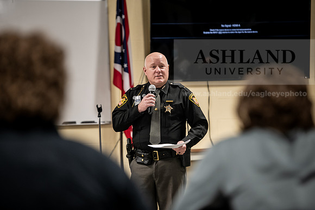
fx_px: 1488
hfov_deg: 12.1
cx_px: 158
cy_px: 105
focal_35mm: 170
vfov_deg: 8.1
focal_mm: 170
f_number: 3.2
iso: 1600
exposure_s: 1/125
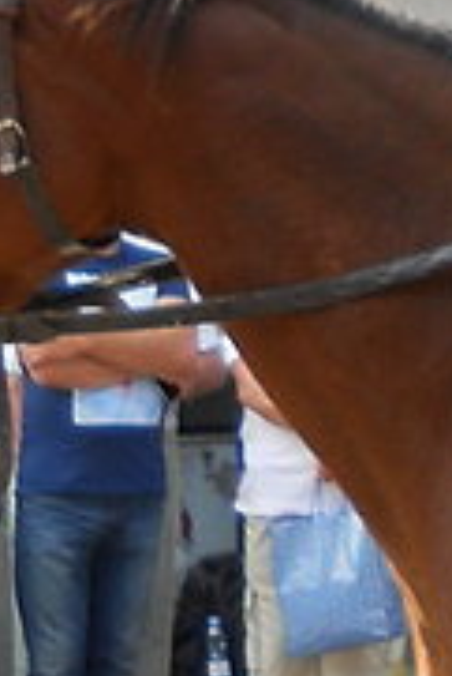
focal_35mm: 212
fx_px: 3985
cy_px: -174
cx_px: 1349
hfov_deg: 6.0
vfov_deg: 9.5
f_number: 3.1
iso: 80
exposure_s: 1/200
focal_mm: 6.72
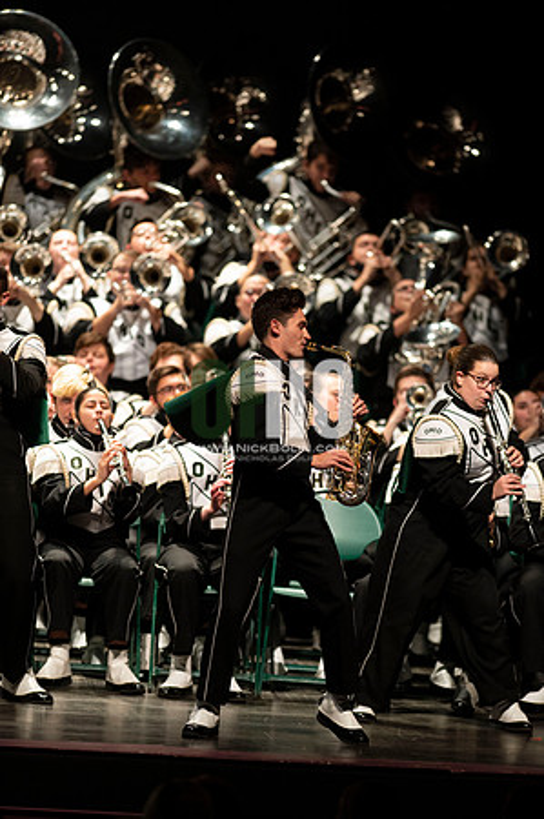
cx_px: 272
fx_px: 6815
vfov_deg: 6.9
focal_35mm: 300
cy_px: 410
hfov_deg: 4.6
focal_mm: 300
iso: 3200
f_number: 2.8
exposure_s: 1/500
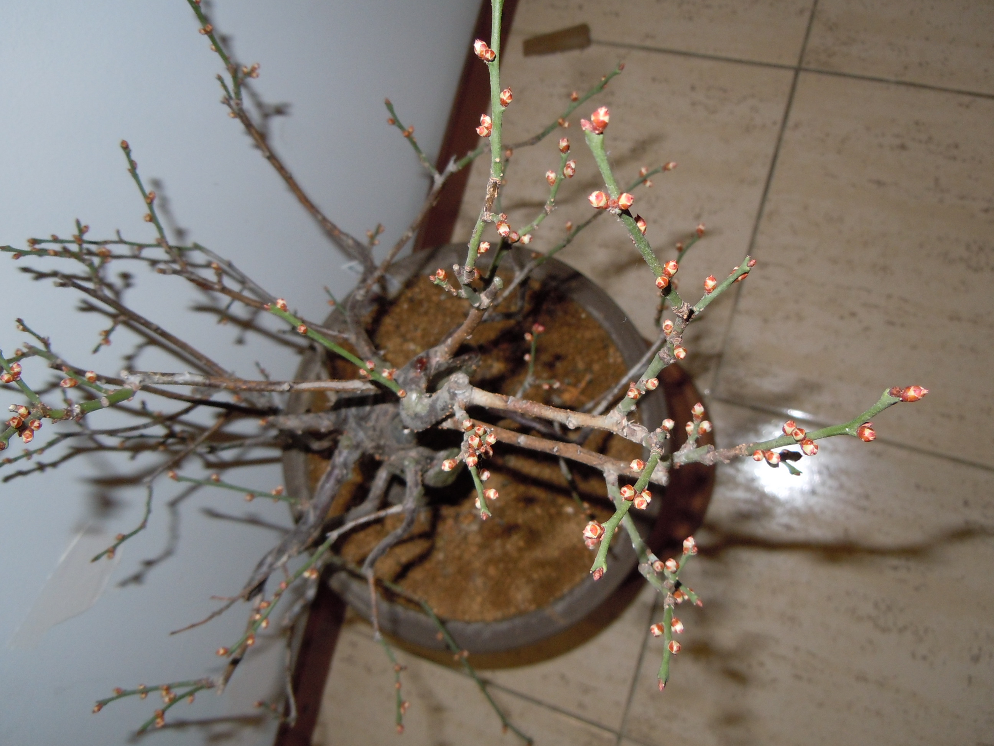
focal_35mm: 30
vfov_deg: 46.8
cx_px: 497
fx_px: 861
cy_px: 373
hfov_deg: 60.0
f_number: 3.5
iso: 200
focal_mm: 5.4
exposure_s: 1/30
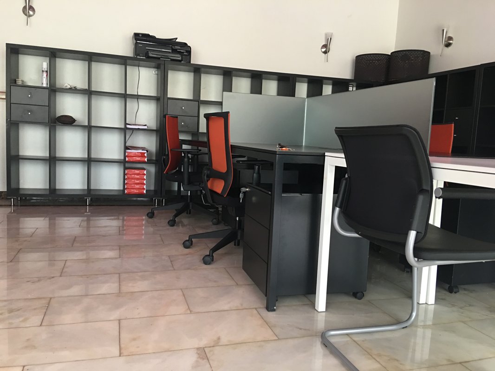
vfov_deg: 48.2
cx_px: 248
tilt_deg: -5.3
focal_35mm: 29
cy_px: 186
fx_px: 415
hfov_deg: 61.6
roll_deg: -2.9
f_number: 2.2
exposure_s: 1/17
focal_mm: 4.15
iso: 100
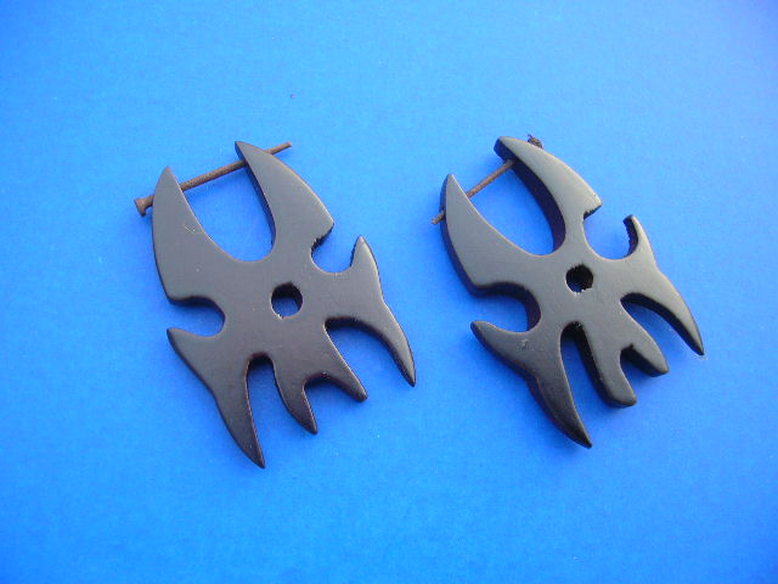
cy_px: 292
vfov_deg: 40.7
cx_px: 389
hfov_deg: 52.6
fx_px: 787
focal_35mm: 35
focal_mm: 5.8
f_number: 2.8
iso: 50
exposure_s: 1/53.2
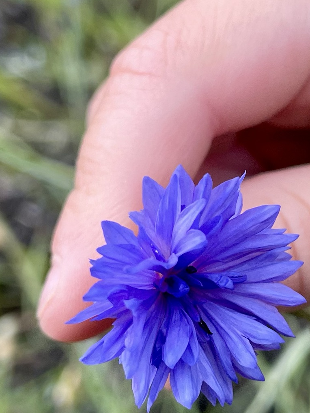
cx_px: 229
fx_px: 609
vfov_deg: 37.5
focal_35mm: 51
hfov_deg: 28.2
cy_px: 230
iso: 50
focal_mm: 4.2
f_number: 1.6
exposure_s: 1/824
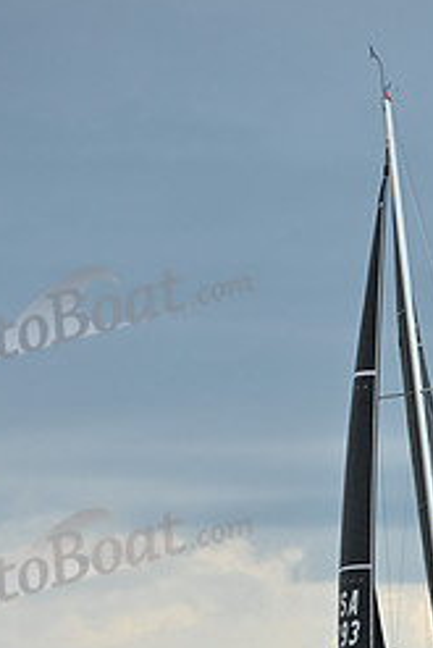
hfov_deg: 3.7
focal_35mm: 376
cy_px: 664
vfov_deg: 5.5
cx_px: 390
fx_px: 6774
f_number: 4.5
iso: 250
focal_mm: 160
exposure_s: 1/640
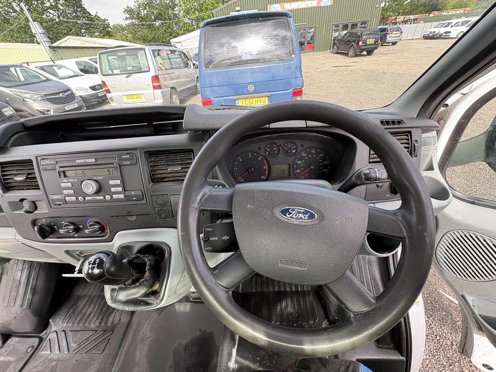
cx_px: 248
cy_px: 186
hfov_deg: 102.1
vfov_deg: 85.7
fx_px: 201
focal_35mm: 14
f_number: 2.2
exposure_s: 1/99
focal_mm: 2.22
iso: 80
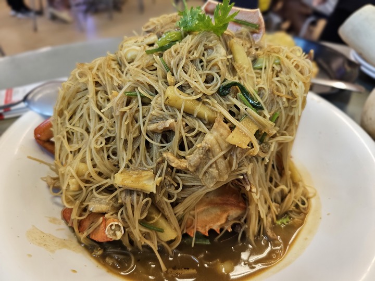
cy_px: 140
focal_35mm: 23
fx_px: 249
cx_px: 188
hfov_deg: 73.9
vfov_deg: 58.9
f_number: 1.7
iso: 200
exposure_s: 1/100
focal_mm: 6.3
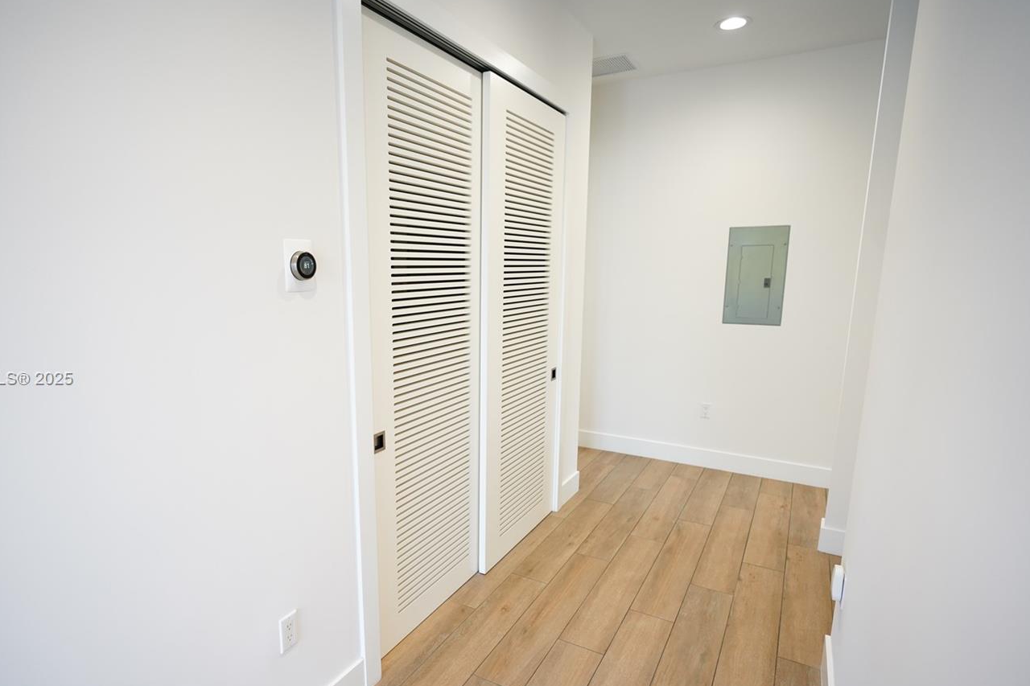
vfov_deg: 61.8
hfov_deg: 83.7
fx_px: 572
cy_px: 380
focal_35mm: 20
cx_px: 459
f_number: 2.8
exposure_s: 1/200
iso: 1250
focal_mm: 16
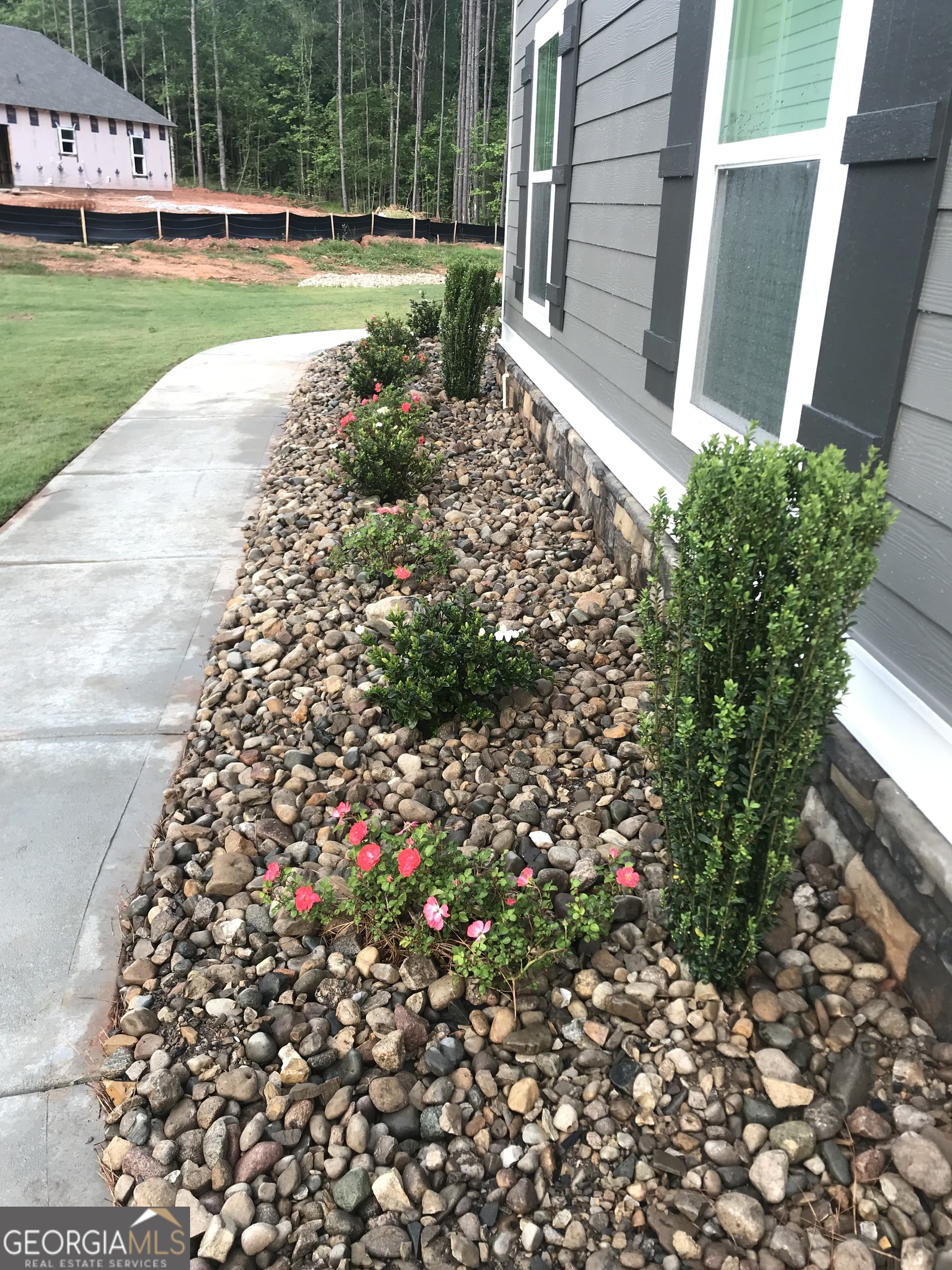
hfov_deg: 49.7
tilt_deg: -20.9
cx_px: 476
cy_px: 635
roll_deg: -1.4
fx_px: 1027
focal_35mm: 28
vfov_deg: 63.4
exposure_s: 1/40
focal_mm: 3.99
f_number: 1.8
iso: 25
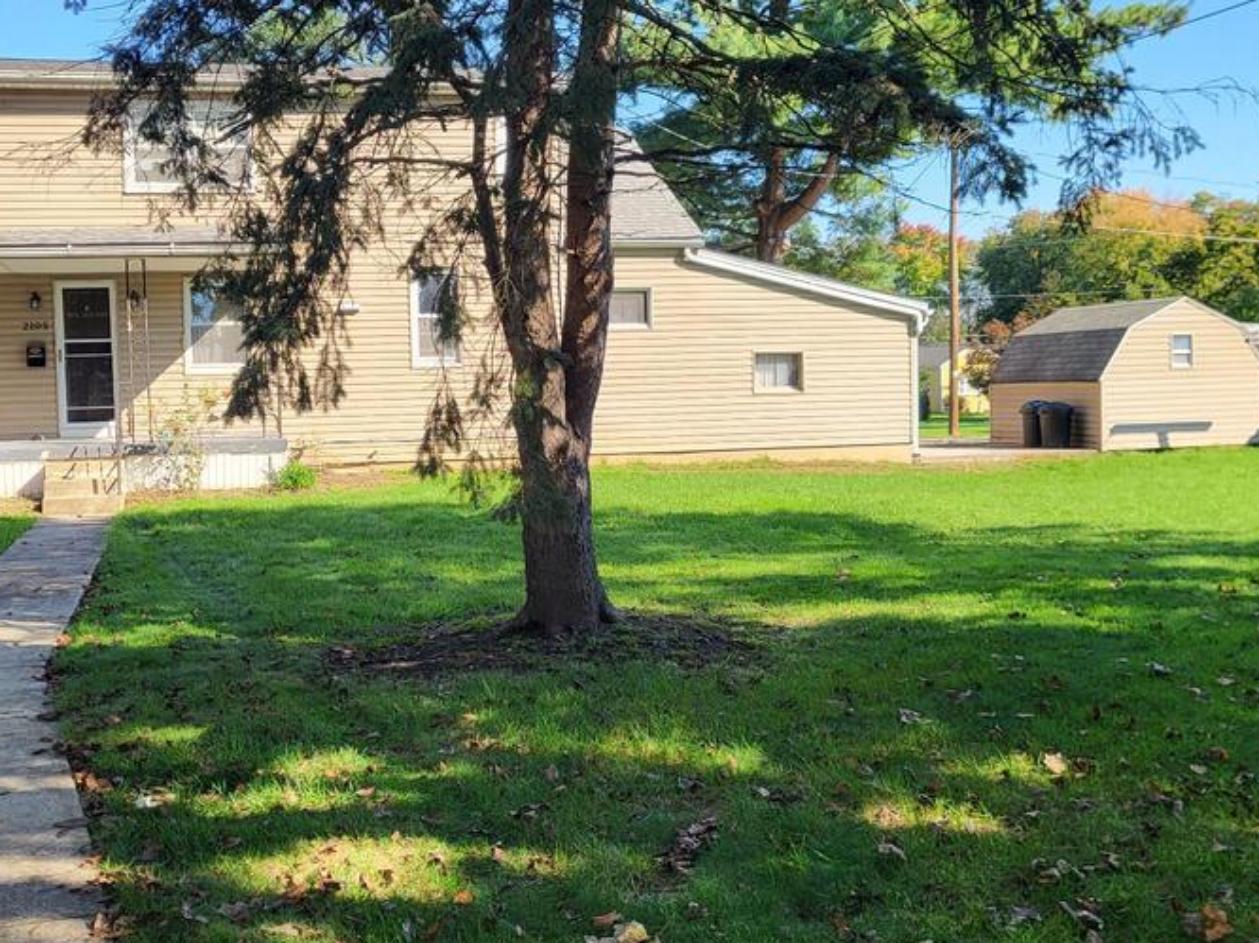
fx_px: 1454
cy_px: 469
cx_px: 586
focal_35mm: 40
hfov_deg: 46.8
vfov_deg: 35.9
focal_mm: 4.25
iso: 50
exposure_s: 1/834
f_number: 1.8
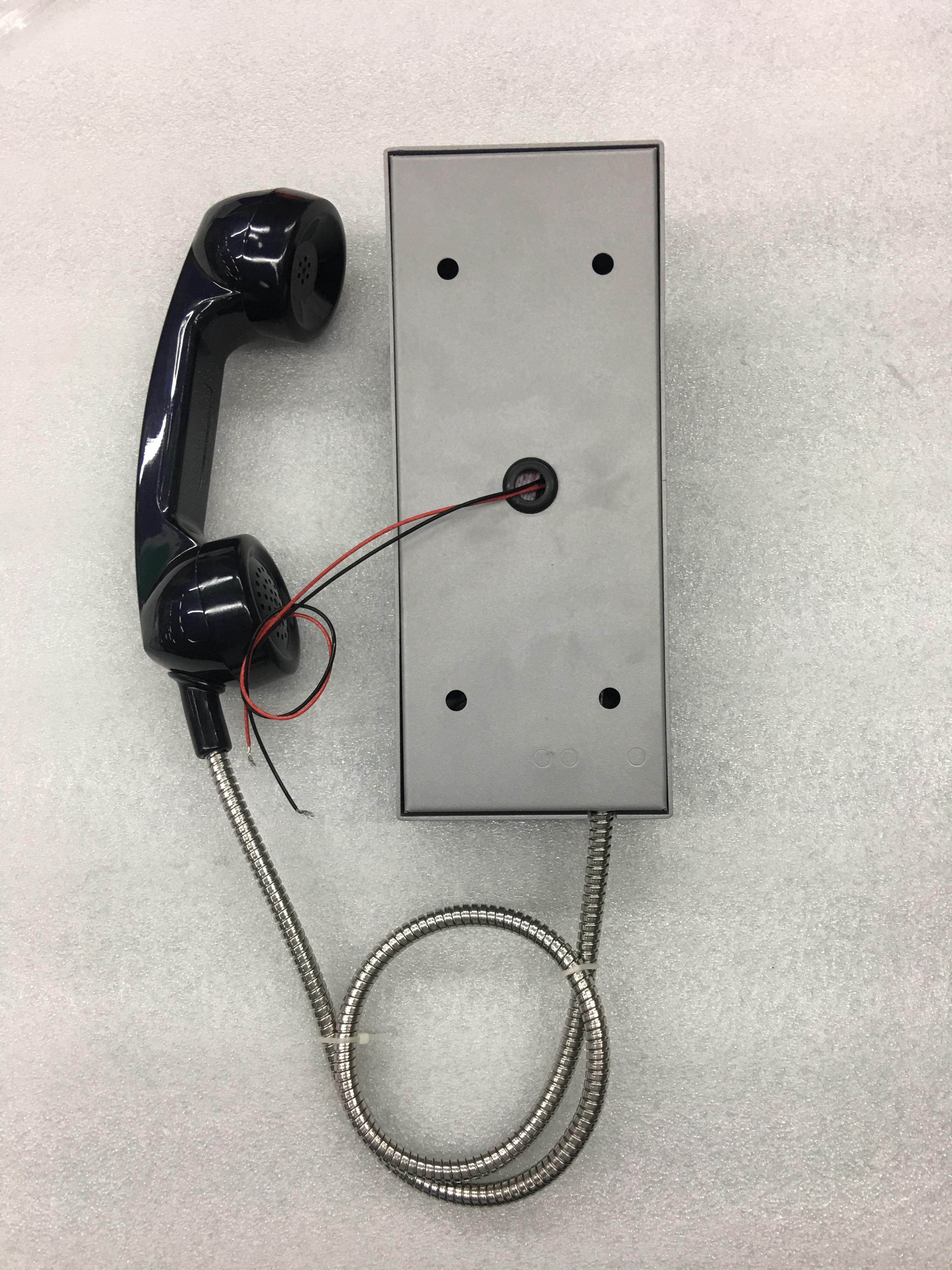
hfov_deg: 48.2
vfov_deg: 61.7
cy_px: 635
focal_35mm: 29
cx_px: 476
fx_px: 1063
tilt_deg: -77.6
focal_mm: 4.15
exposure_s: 1/33
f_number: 2.2
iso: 50
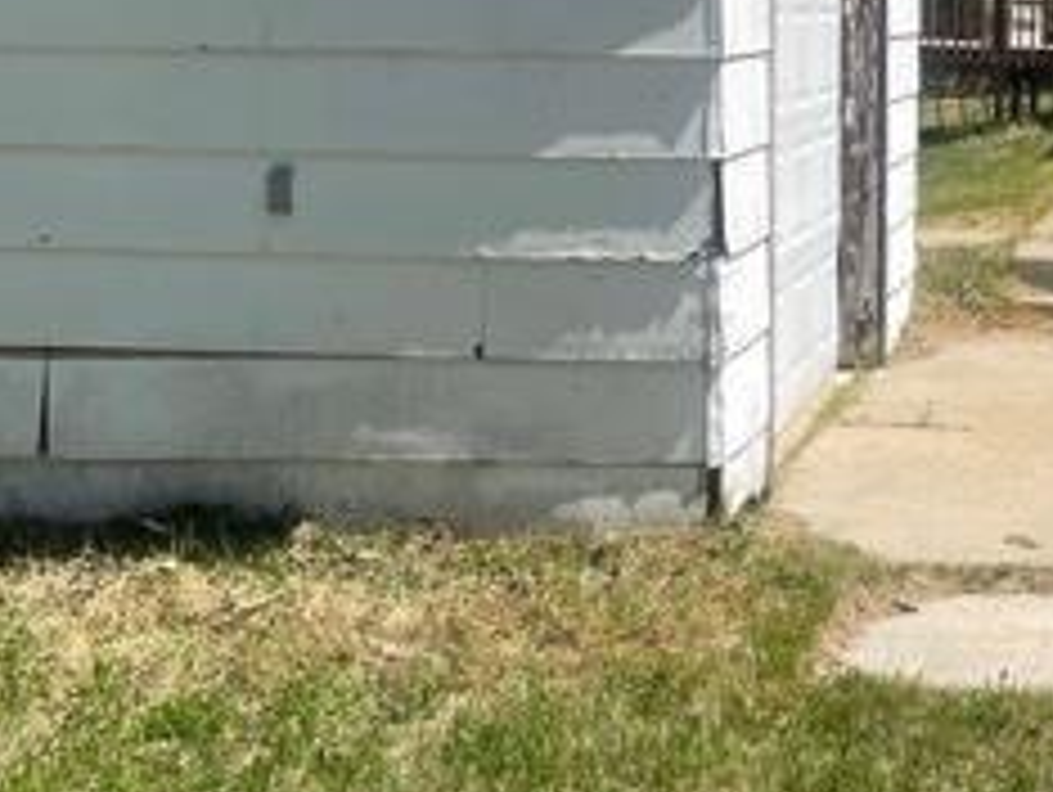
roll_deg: -0.6
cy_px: 72
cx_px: 963
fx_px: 2162
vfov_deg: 20.3
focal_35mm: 71
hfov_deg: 26.4
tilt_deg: -1.5
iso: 32
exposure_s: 1/3922
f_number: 1.6
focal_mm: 5.1
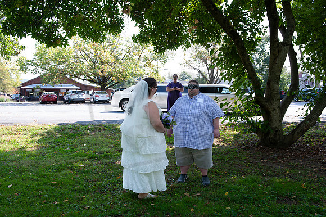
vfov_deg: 41.1
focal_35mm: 32
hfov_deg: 58.7
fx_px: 290
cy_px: 108
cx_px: 163
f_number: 5.6
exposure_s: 1/125
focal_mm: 32
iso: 100
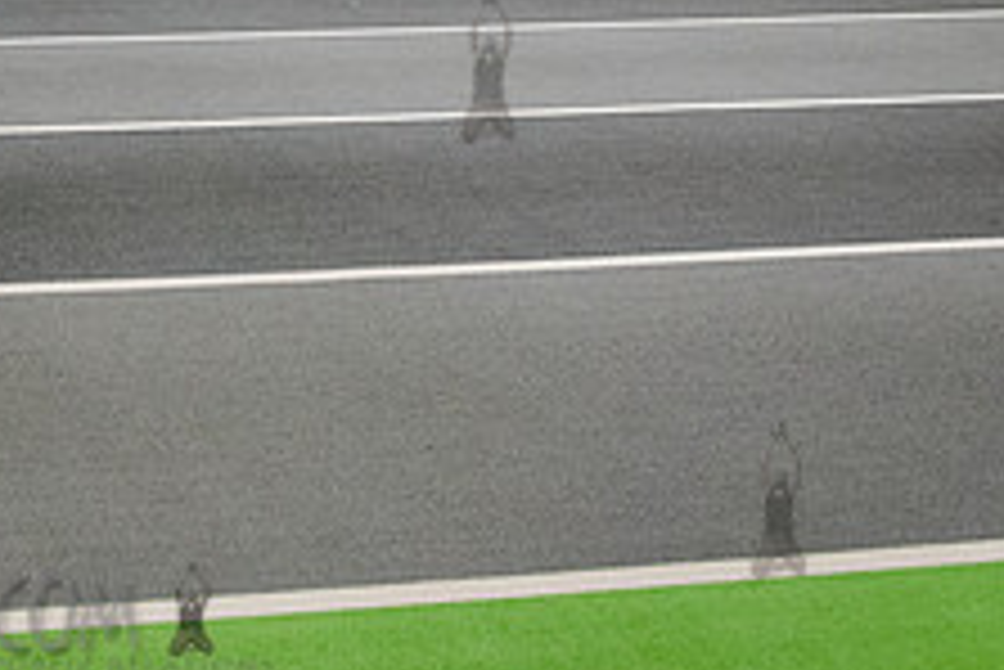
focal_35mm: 87
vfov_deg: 15.1
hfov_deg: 22.1
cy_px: -155
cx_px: -95
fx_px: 2428
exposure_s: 1/1250
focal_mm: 31
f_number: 4
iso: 6400
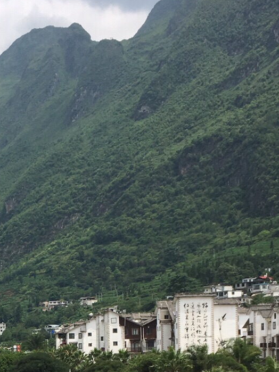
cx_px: 26
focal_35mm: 83
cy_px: 410
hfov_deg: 17.5
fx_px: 892
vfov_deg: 22.3
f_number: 2.2
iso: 25
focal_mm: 4.15
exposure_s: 1/2198
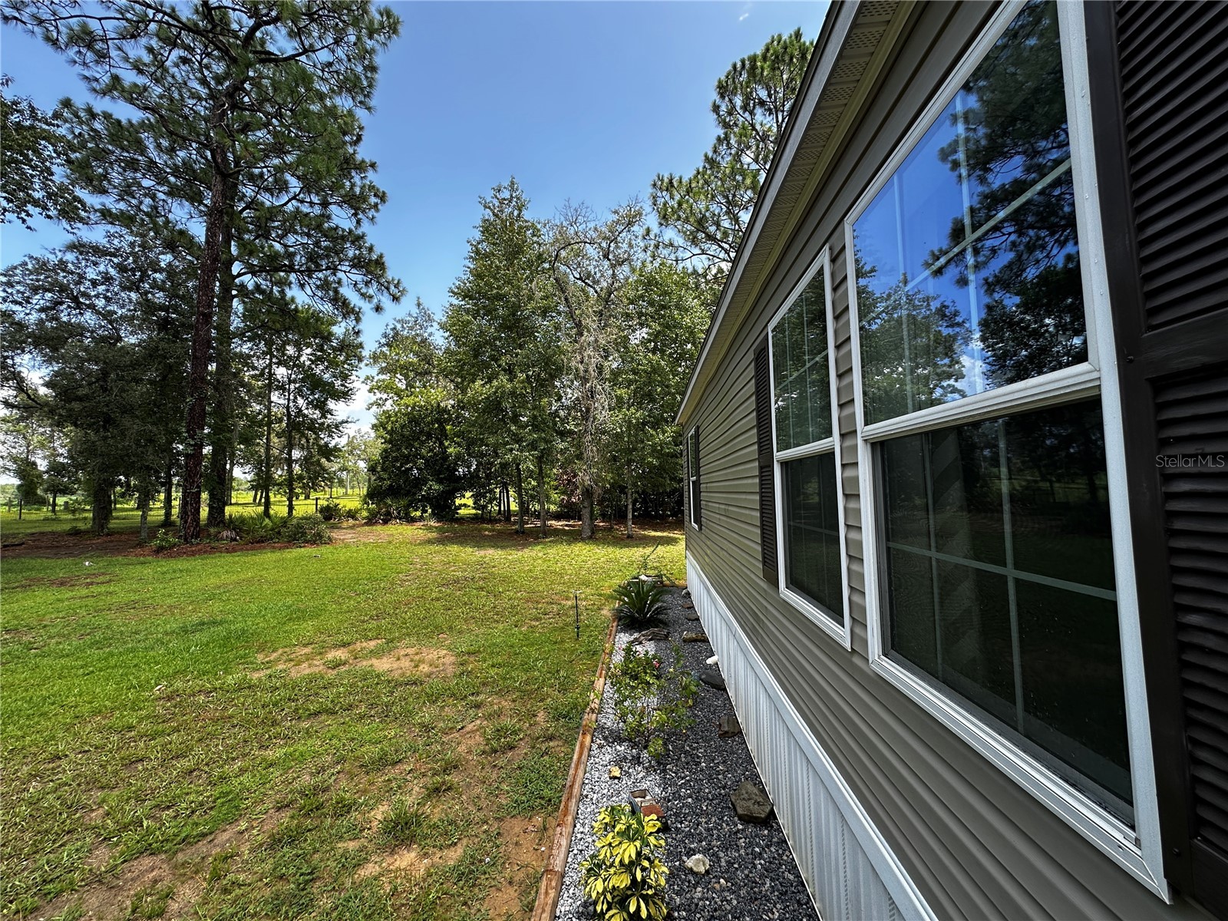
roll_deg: +1.2
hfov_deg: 102.1
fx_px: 497
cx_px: 614
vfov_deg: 85.7
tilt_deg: +3.7
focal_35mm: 14
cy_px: 460
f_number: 2.2
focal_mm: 2.22
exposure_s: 1/370
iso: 40
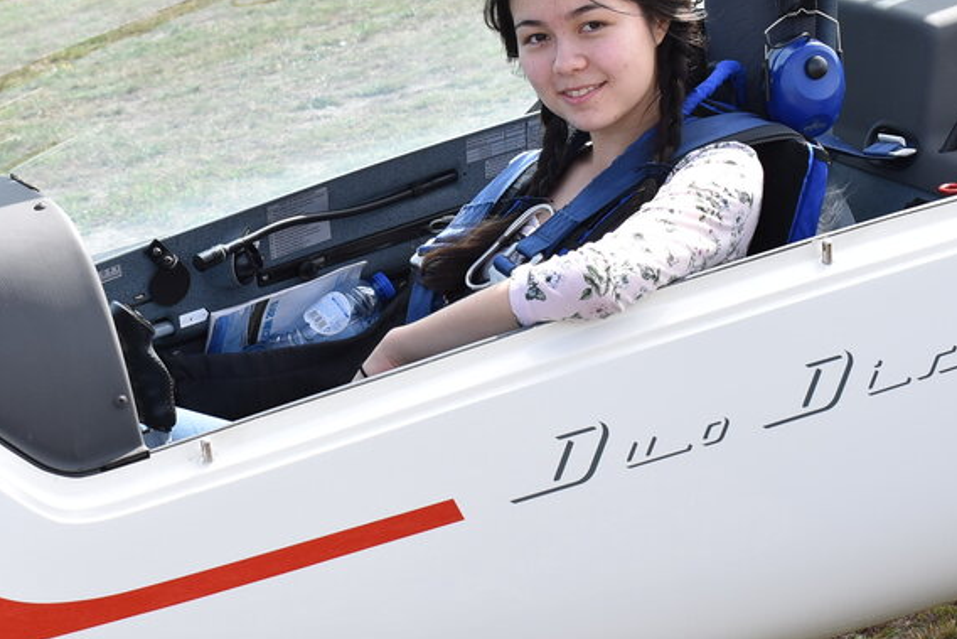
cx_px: 411
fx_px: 2473
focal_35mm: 93
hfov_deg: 21.9
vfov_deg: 14.7
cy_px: 397
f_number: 7.1
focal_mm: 32
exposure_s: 1/250
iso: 200
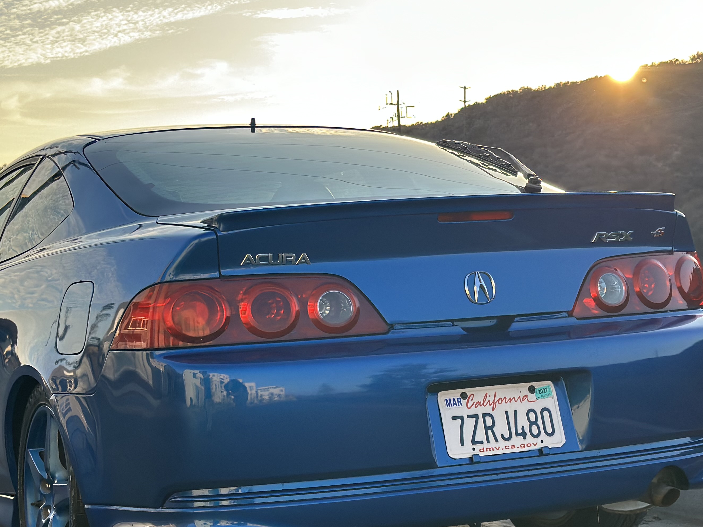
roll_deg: +1.7
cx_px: 293
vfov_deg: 20.1
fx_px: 1482
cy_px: 356
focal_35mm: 73
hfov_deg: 26.6
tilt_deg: -3.7
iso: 80
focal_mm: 6.86
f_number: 1.78
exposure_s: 1/1541
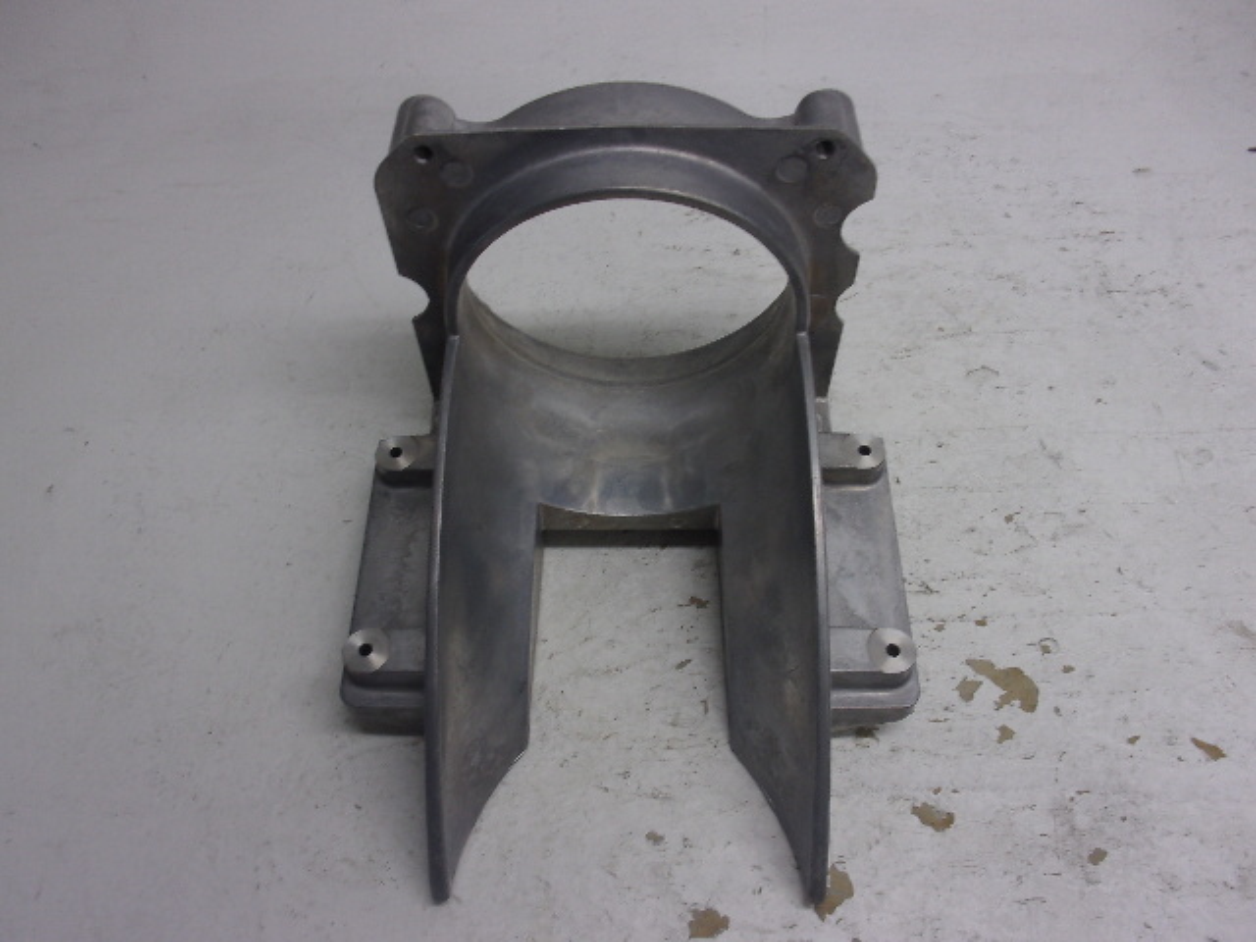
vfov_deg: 49.7
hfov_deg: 63.4
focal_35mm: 28
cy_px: 471
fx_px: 1016
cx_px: 628
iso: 80
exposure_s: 1/38
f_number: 3.9
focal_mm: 5.1
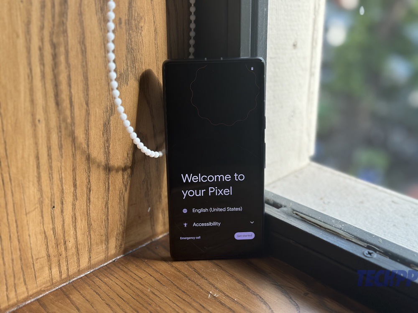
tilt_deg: -24.5
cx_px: 209
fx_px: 580
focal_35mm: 48
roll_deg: +0.9
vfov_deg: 30.3
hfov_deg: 39.7
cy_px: 156
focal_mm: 6.86
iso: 80
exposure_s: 1/414
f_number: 1.78
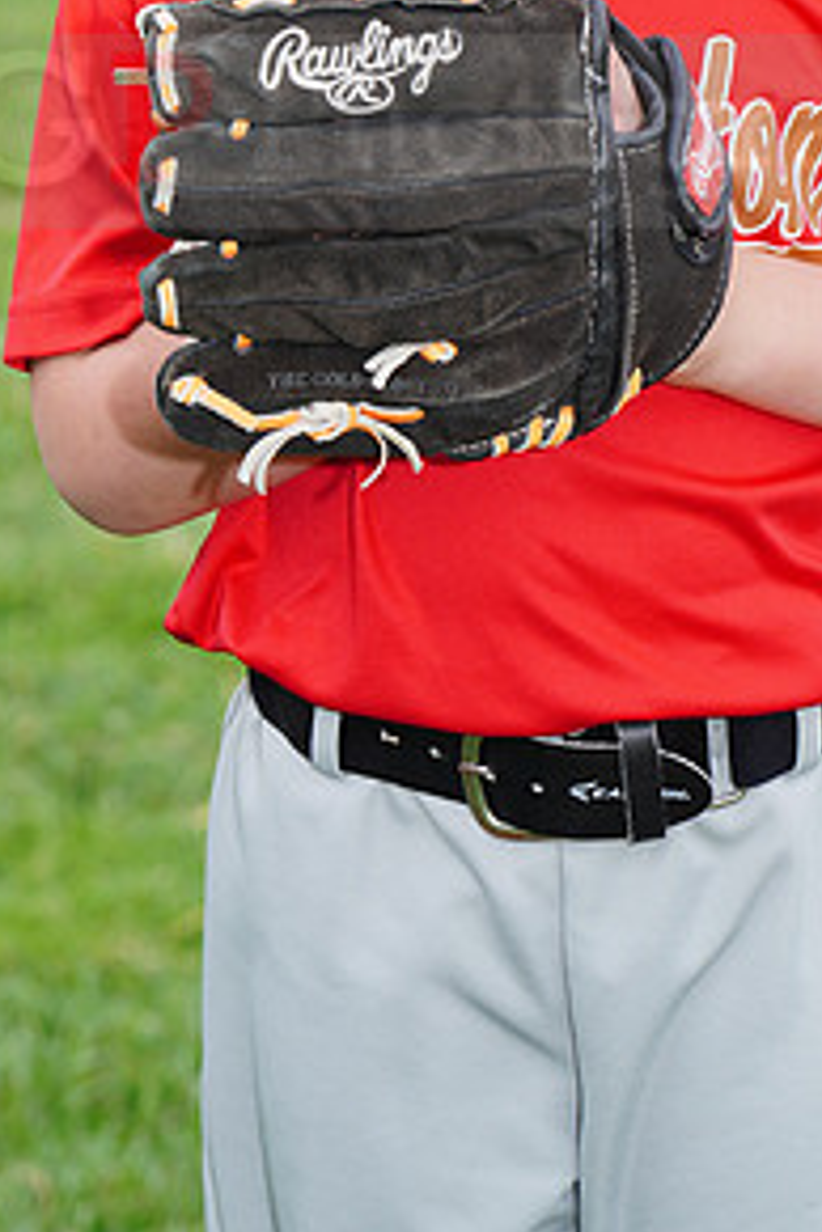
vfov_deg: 5.2
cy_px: 93
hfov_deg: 3.4
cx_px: 557
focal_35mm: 399
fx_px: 13665
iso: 200
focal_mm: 200
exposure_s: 1/250
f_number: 9
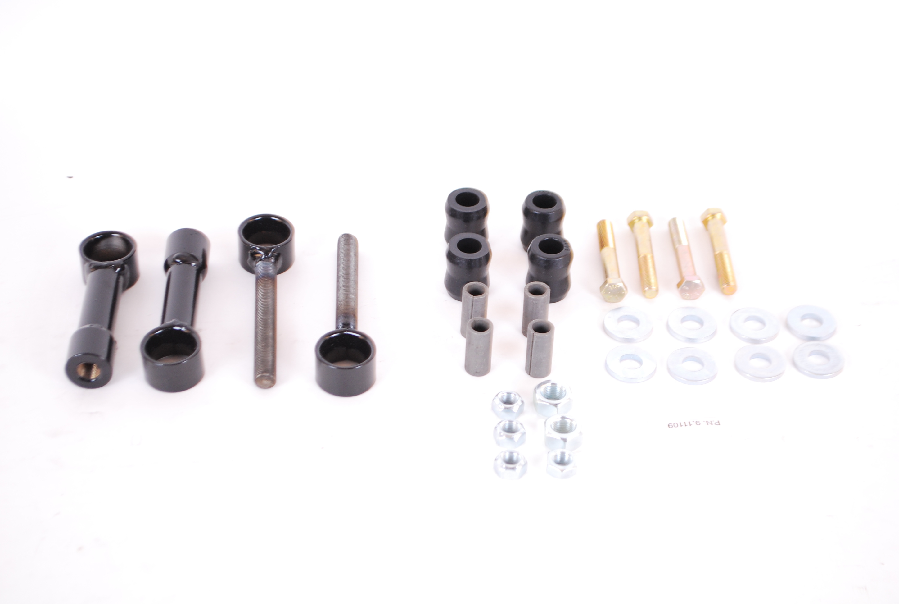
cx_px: 450
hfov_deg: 28.0
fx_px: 1802
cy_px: 302
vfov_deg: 19.0
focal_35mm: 72
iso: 280
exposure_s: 1/30
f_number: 5.6
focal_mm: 48
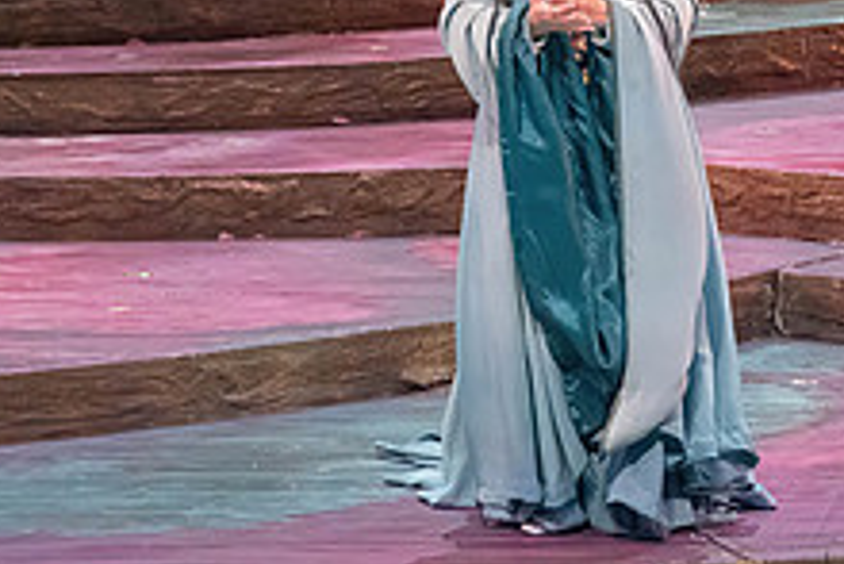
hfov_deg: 3.9
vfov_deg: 2.6
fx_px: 12386
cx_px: 560
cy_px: -102
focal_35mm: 528
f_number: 10
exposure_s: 1/1000
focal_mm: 200
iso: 20000
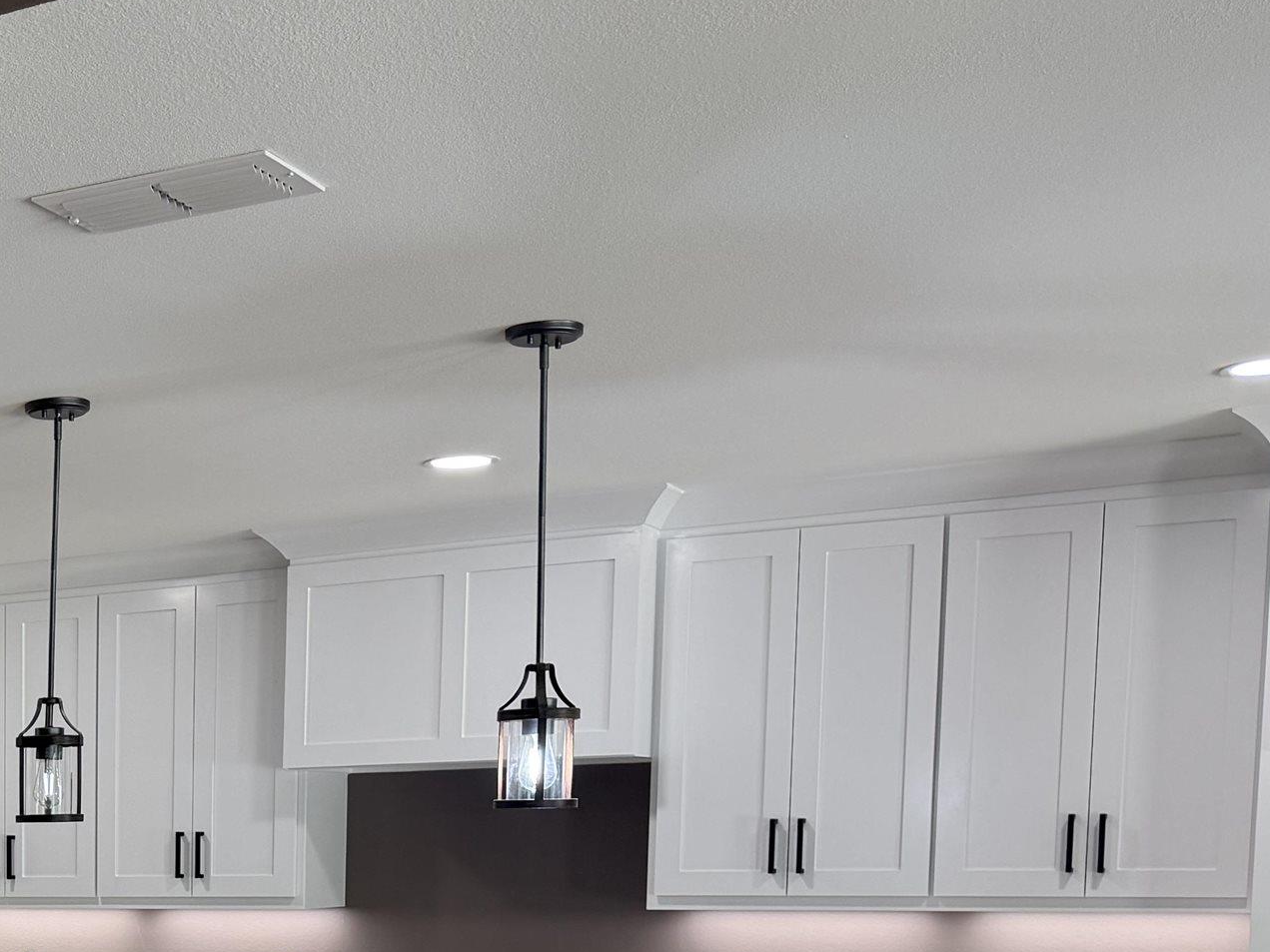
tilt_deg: -5.7
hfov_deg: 29.6
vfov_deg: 23.5
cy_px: 1075
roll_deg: +0.6
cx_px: -161
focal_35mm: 58
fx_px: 2128
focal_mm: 6.76
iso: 100
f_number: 1.78
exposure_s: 1/120
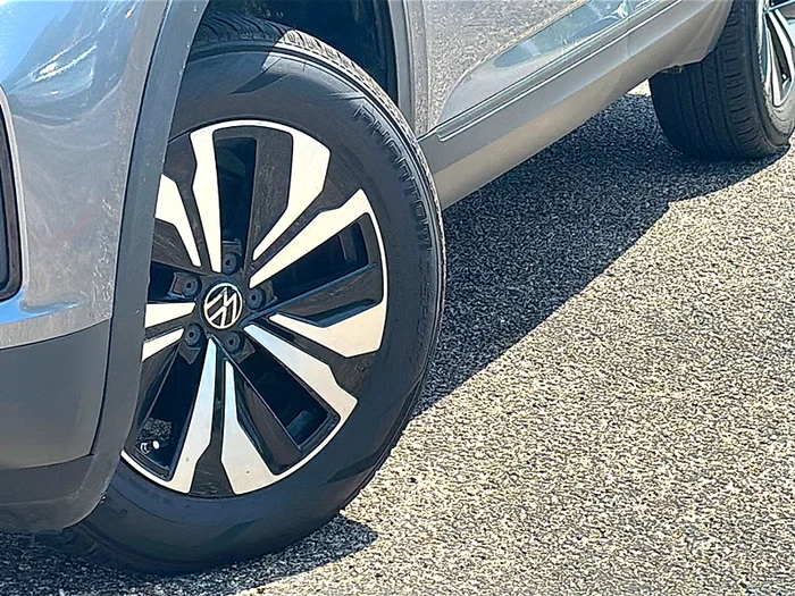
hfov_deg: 19.6
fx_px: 2297
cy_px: 298
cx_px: 398
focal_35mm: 100
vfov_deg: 14.8
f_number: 1.78
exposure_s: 1/3077
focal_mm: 6.86
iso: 80
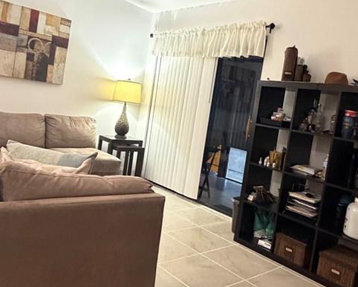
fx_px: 360
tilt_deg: -2.5
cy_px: 127
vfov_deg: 43.3
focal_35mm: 34
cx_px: 169
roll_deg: -8.1
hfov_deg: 52.8
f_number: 2.2
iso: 800
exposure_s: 1/60
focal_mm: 2.22
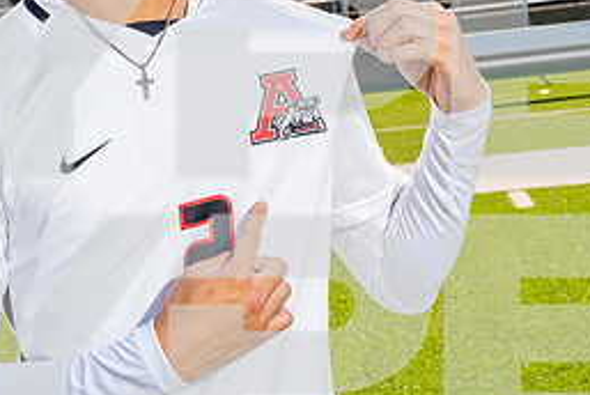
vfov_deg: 15.4
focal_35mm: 88
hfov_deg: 22.8
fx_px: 1444
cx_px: 131
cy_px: 59
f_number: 10
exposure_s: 1/250
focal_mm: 39
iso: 320
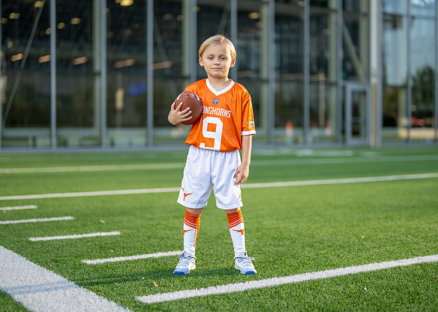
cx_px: 222
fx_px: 730
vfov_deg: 24.2
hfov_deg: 33.4
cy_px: 141
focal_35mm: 59
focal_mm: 50
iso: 100
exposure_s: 1/2000
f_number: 1.2
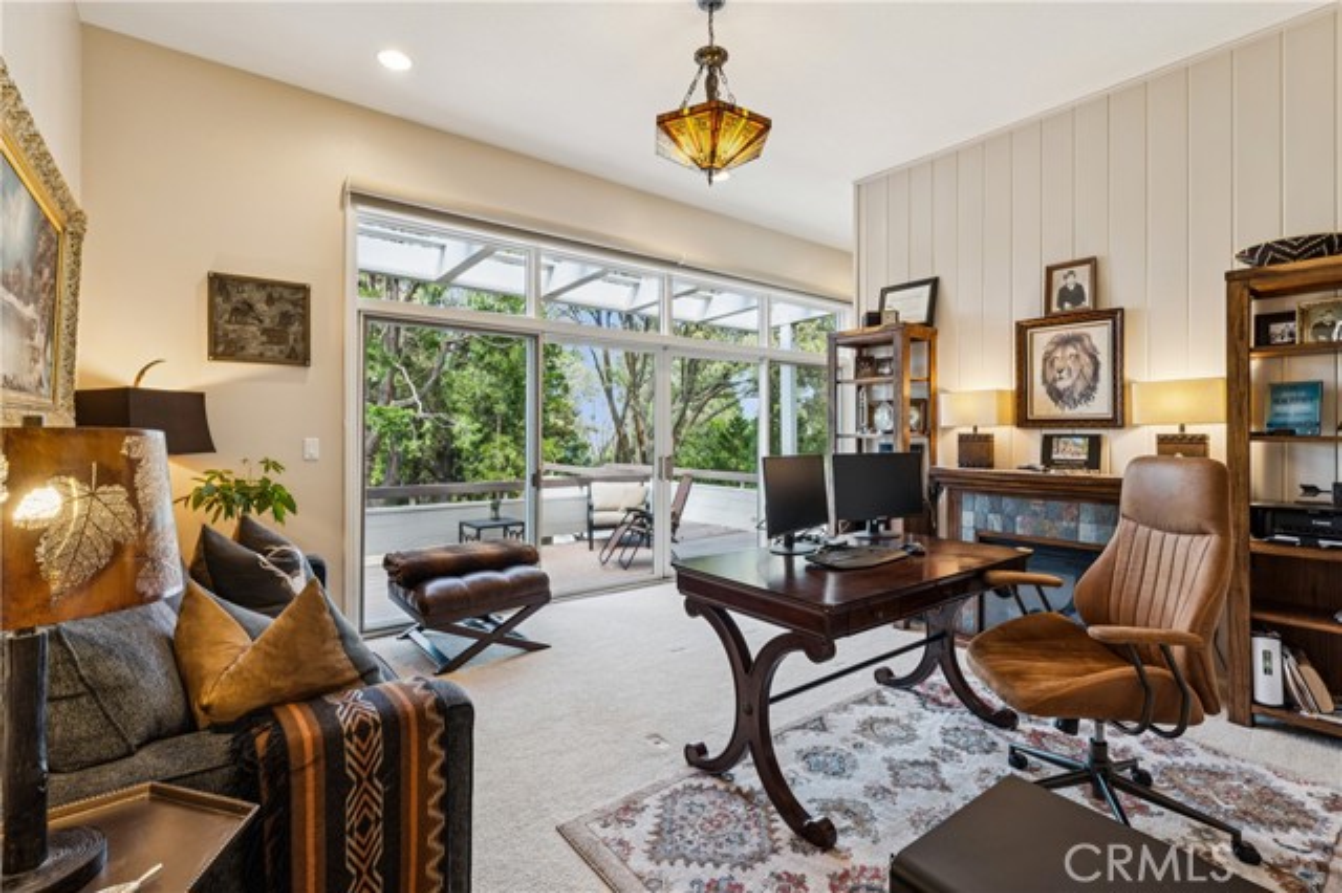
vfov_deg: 72.7
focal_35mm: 16
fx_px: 607
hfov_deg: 95.7
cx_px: 671
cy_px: 446
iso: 100
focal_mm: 16.3
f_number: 13
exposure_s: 1/1.67
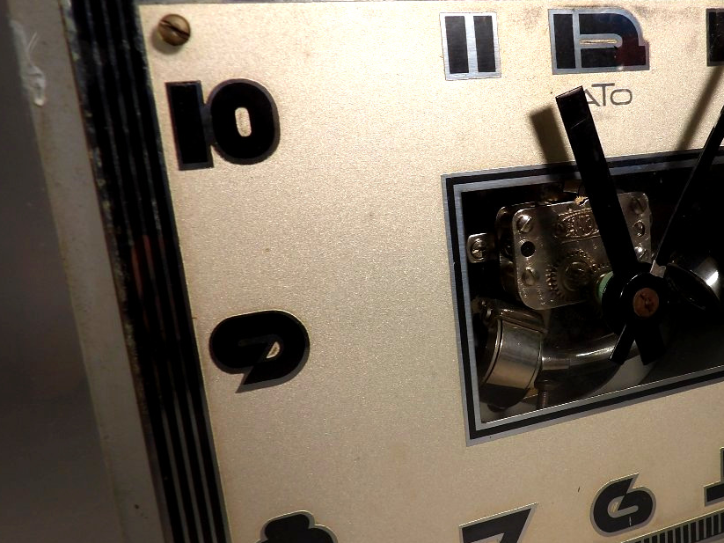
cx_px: 516
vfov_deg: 40.7
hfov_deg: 51.1
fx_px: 732
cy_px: 279
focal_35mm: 35
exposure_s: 1/77
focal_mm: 4.3
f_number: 2.8
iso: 100
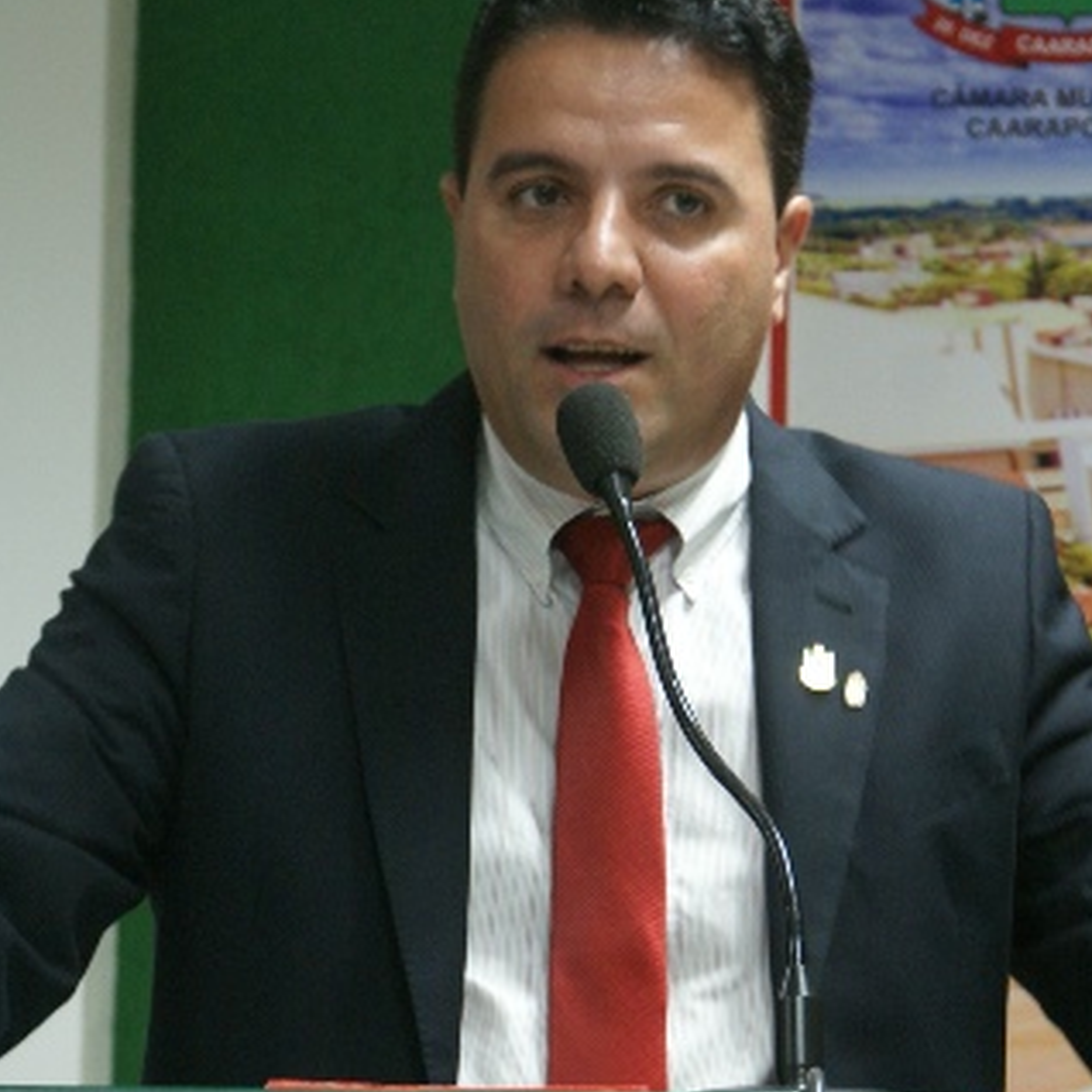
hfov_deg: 11.3
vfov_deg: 11.3
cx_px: 687
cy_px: 493
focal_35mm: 154
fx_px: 5496
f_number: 5.6
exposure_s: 1/10
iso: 400
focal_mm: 60
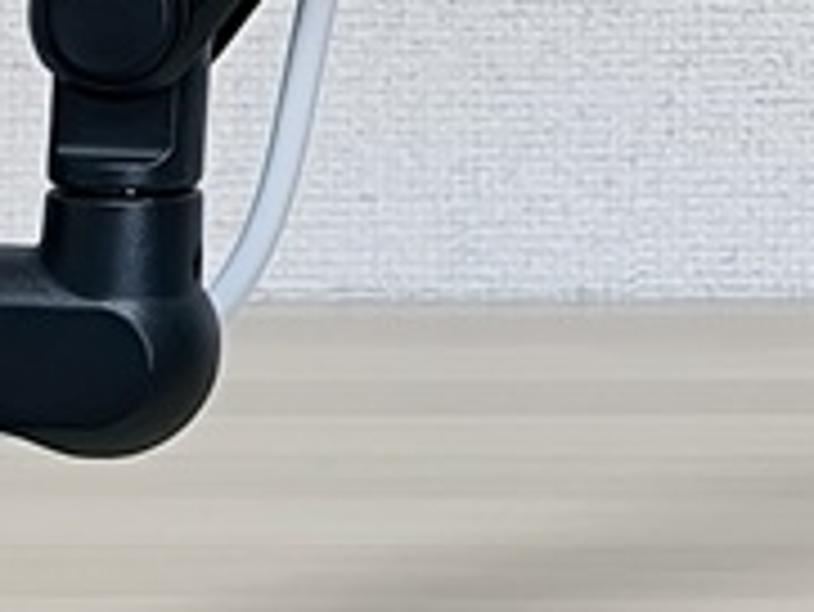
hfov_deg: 8.8
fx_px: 4918
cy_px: -752
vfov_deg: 6.8
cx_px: 1776
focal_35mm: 209
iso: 500
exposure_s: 1/50
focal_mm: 6.14
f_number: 1.65
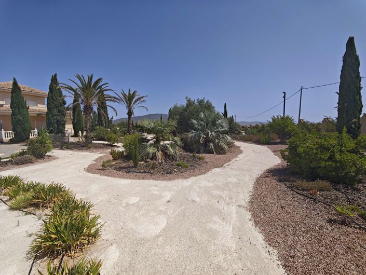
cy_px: 138
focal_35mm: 14
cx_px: 183
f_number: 2.2
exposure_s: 1/940
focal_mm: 2.16
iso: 50
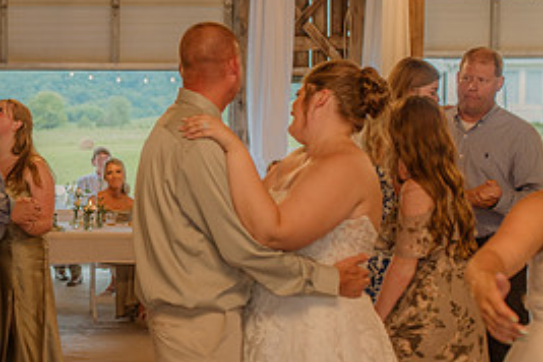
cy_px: 187
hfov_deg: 25.6
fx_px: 1146
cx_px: 28
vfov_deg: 17.9
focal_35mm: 76
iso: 640
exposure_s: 1/200
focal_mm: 35
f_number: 2.5
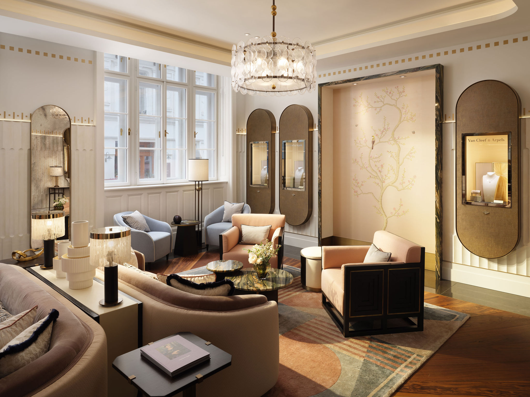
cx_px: 265
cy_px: 198
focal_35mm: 24
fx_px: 367
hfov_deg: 71.6
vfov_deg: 56.8
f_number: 11
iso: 100
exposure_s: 10
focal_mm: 30
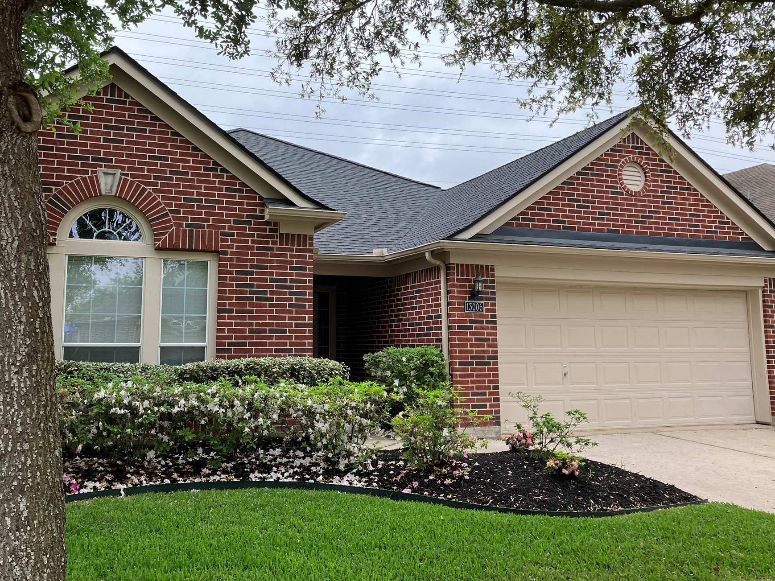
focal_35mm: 33
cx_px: 341
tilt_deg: +6.1
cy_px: 266
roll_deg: +0.3
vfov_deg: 42.9
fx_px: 739
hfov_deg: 55.2
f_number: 1.8
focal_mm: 3.99
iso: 32
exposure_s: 1/607
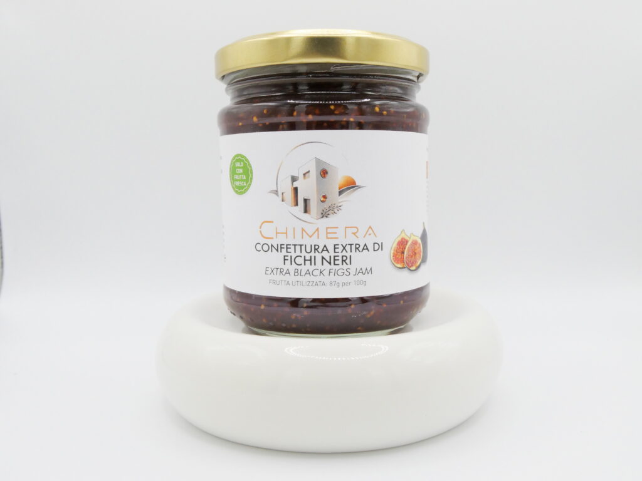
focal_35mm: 33
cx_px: 321
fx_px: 612
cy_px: 240
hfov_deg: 55.4
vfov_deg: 42.9
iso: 80
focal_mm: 5.8
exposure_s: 1/80
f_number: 5.6
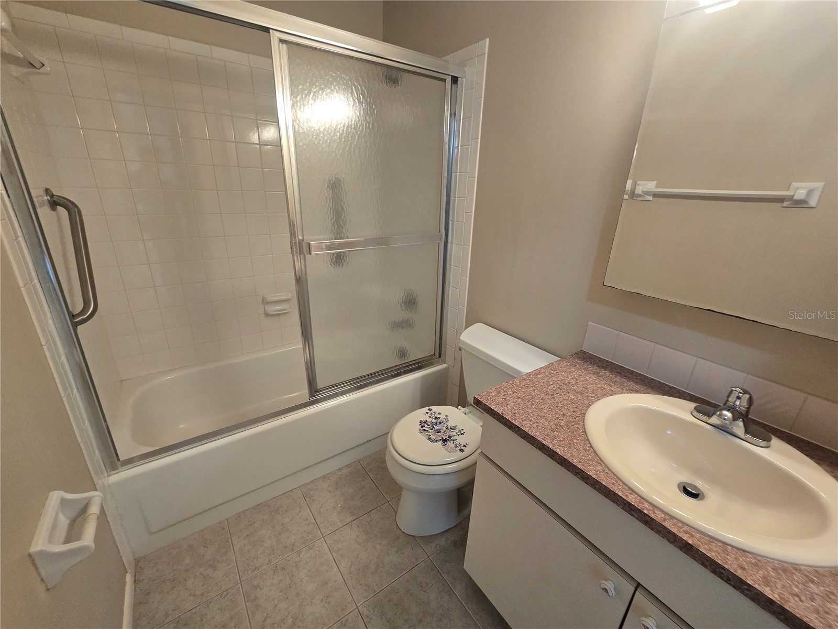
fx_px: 315
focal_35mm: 13
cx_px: 419
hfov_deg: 106.2
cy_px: 314
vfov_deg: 89.9
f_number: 2.2
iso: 250
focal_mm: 2.2
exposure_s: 1/60
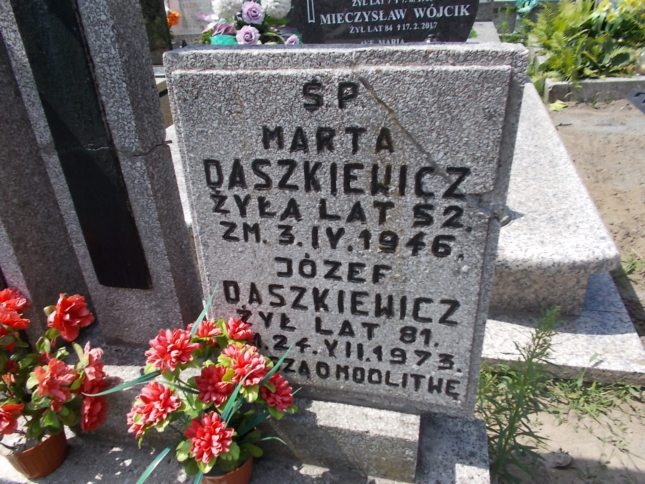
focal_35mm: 26
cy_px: 242
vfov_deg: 53.1
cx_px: 322
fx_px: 484
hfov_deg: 67.3
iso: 80
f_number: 8
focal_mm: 4.6
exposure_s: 1/125
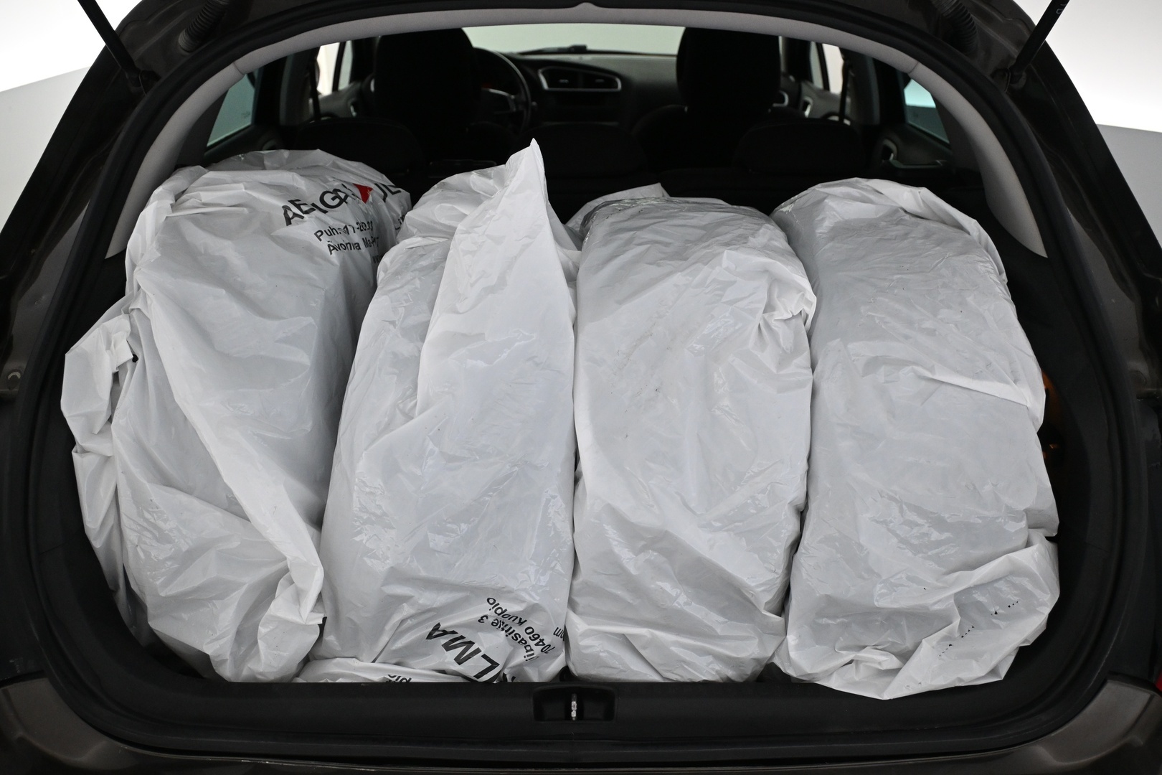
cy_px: 388
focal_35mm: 32
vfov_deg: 40.8
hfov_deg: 58.3
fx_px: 1041
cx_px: 581
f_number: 4
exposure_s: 1/125
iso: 2000
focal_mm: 21.5
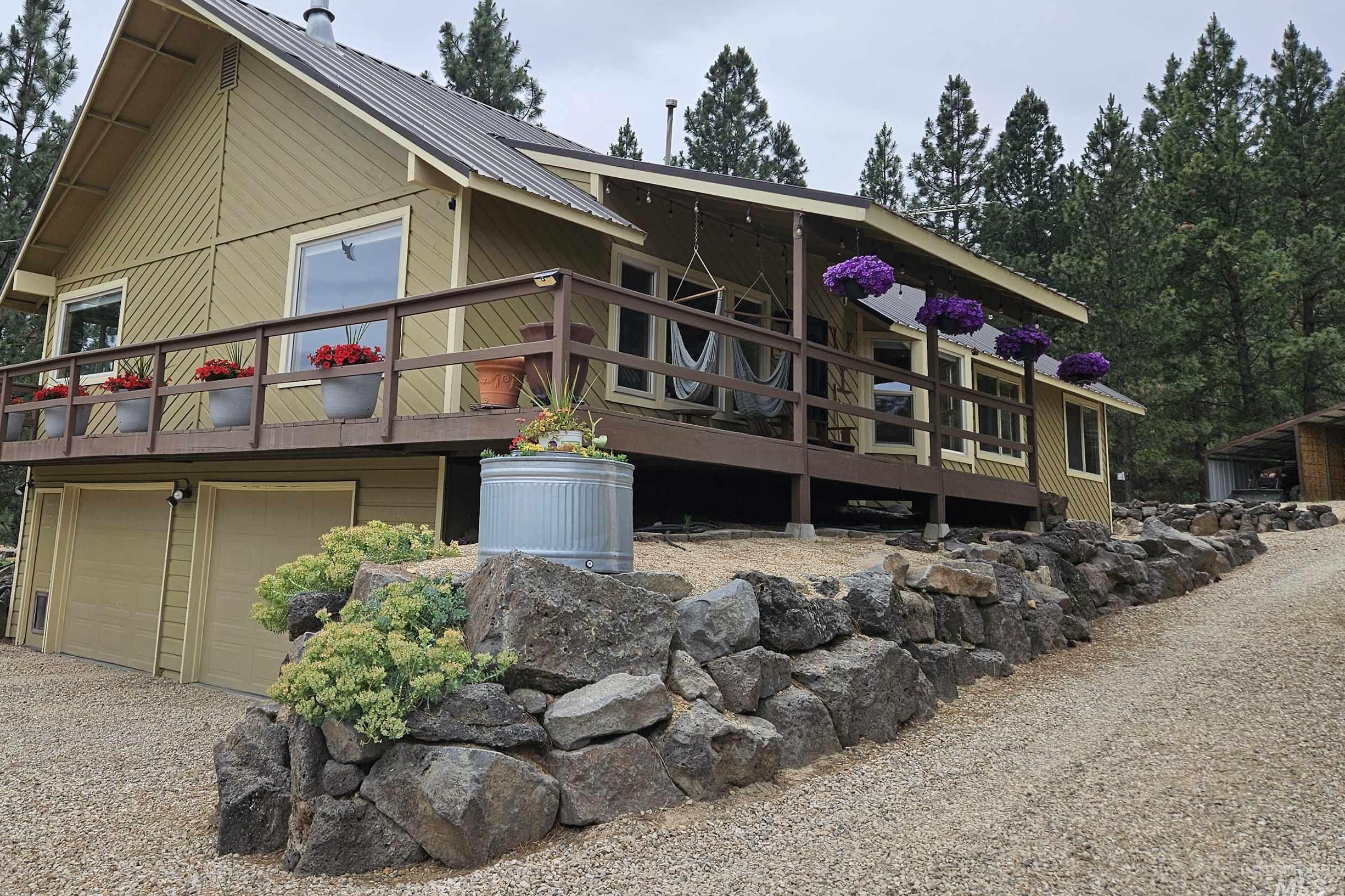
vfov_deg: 43.0
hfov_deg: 61.3
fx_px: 1121
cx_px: 524
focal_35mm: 30
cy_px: 296
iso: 25
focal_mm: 5.4
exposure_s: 1/2628
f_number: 1.8
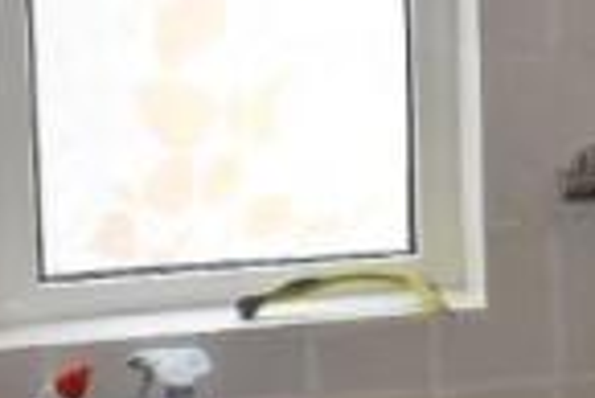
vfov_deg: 11.2
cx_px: 716
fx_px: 2018
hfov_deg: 16.1
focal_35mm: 122
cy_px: 39
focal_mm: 18
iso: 720
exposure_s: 1/125
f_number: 5.6
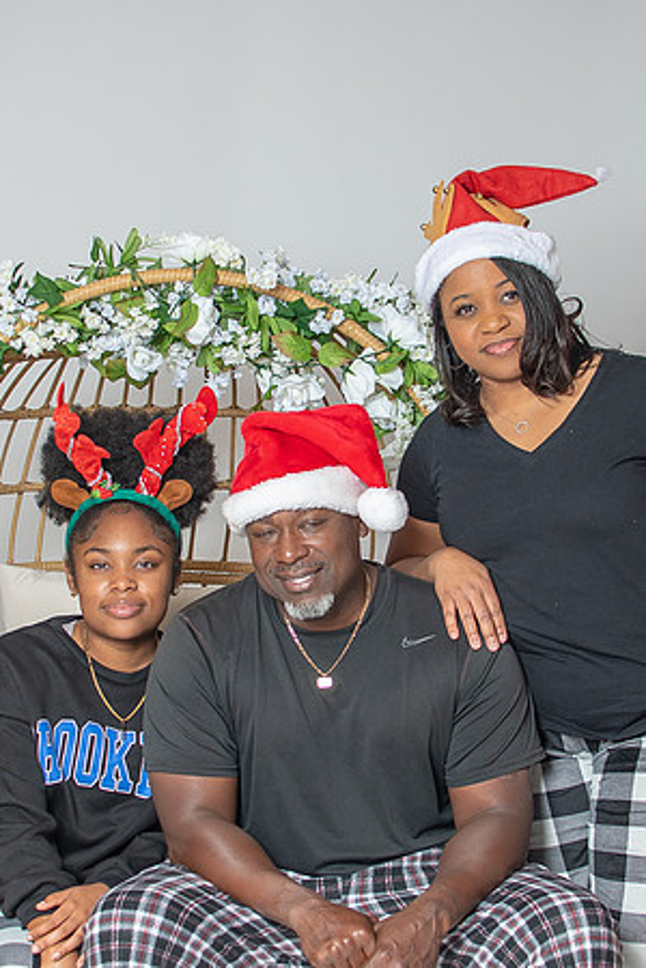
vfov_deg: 26.0
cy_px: 484
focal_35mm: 78
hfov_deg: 17.5
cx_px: 305
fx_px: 2099
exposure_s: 1/250
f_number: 3.2
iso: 100
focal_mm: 35
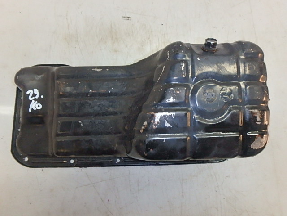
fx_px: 174
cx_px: 144
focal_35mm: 21
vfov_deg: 63.4
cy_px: 108
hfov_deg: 79.0
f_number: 6
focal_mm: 3.7
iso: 500
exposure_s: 1/30
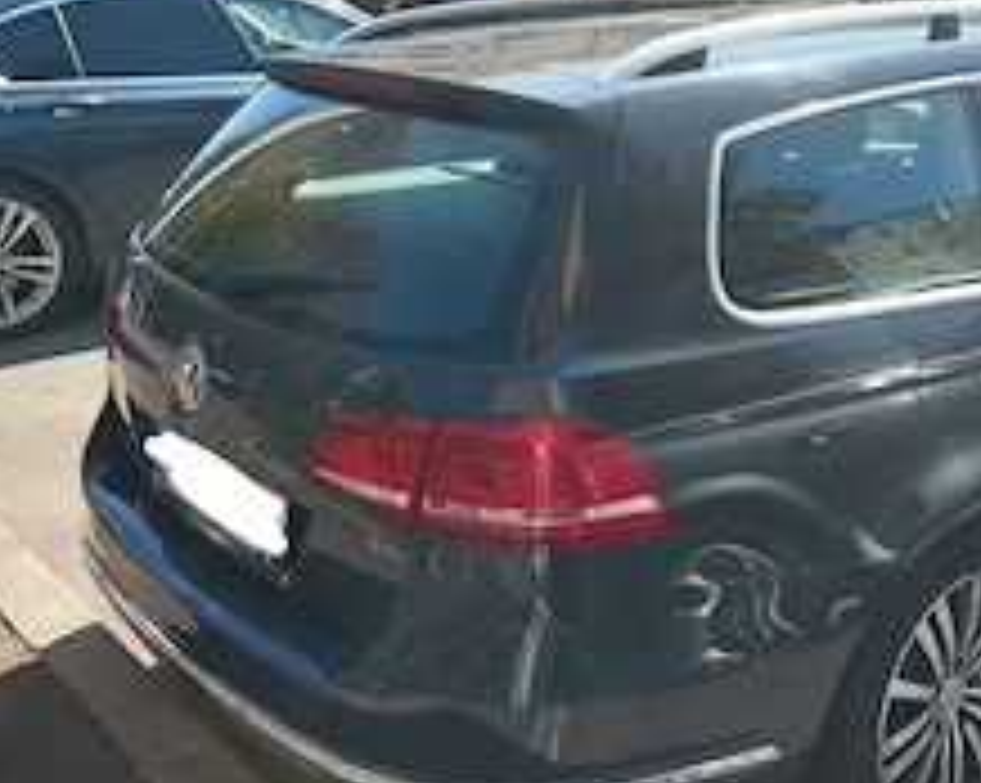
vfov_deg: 34.8
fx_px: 1247
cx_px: 585
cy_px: 328
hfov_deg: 42.7
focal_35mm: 43
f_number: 1.8
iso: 50
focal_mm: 4.68
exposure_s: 1/2000
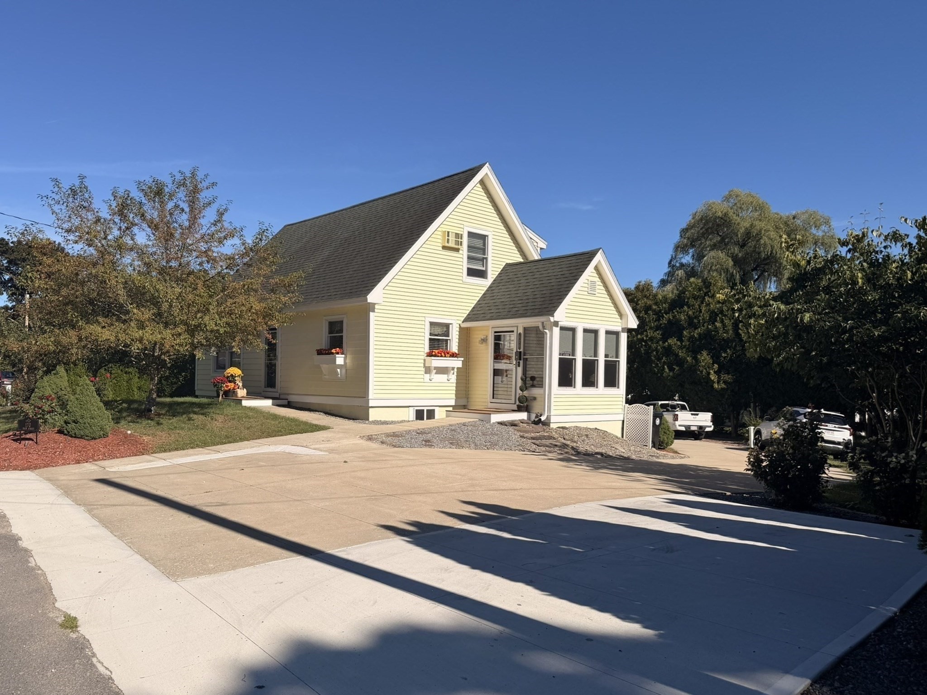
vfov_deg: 56.8
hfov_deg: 71.6
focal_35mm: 24
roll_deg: -1.3
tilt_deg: -1.2
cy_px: 348
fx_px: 643
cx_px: 464
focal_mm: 6.76
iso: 80
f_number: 1.78
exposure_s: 1/7353
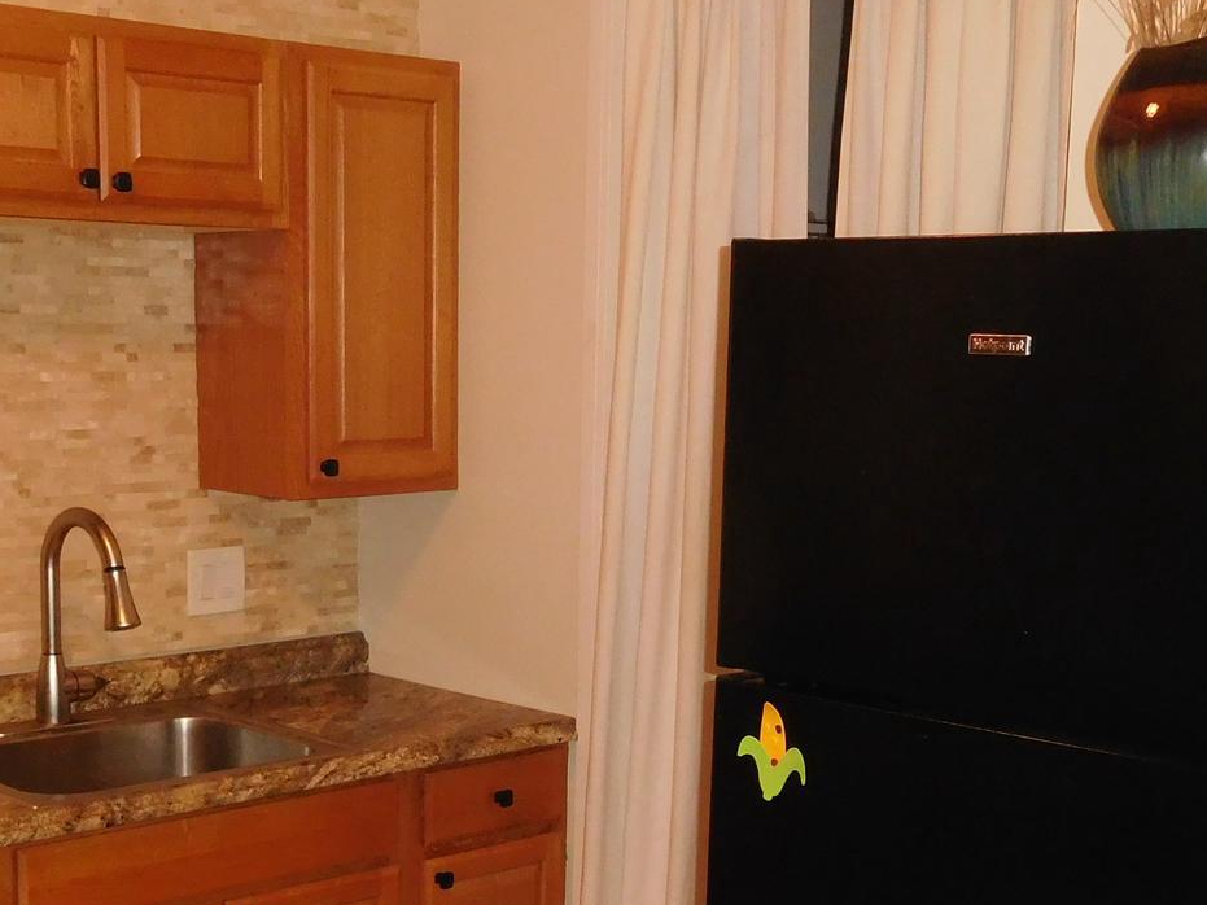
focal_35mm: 55
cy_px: 755
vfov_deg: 26.0
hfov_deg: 34.8
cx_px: 497
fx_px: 1918
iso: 450
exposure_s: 1/30
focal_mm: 4.5
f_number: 3.4
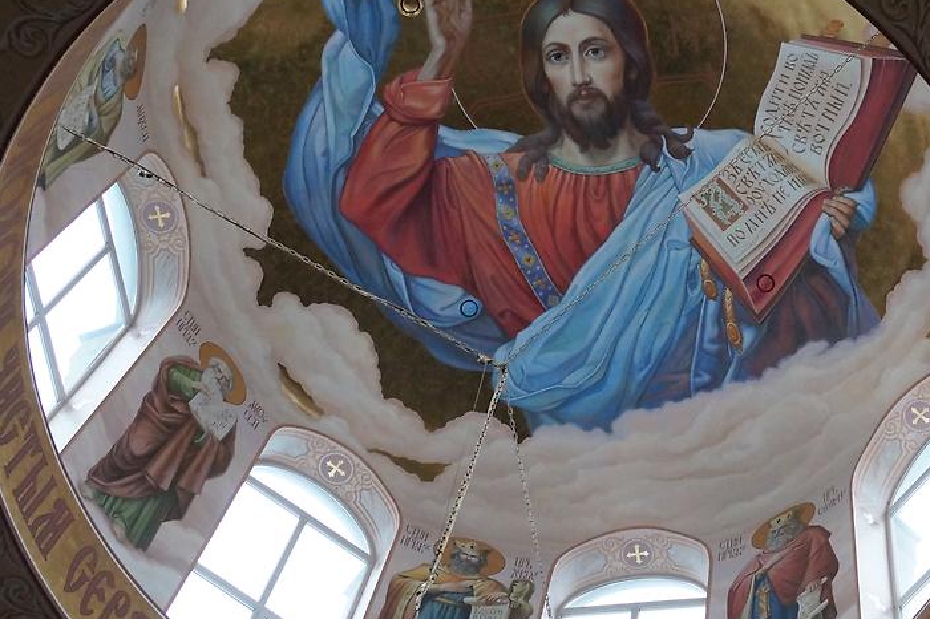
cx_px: 711
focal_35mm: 72
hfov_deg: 27.6
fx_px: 1859
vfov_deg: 18.9
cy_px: 369
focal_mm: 28
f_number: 5
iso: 3200
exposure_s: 1/100
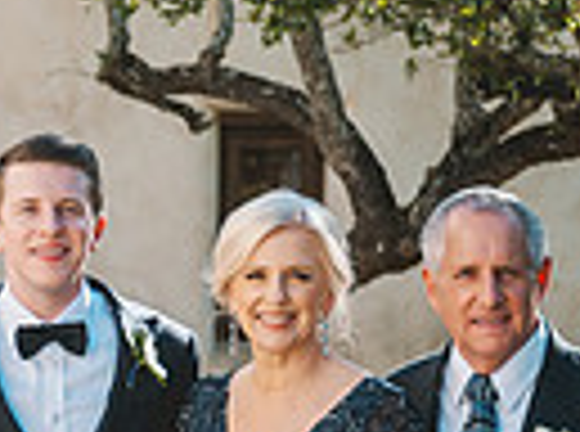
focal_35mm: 195
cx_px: -166
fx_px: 3258
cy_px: 580
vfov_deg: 7.5
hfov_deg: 10.0
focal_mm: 45
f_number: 2.8
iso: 80
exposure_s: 1/640
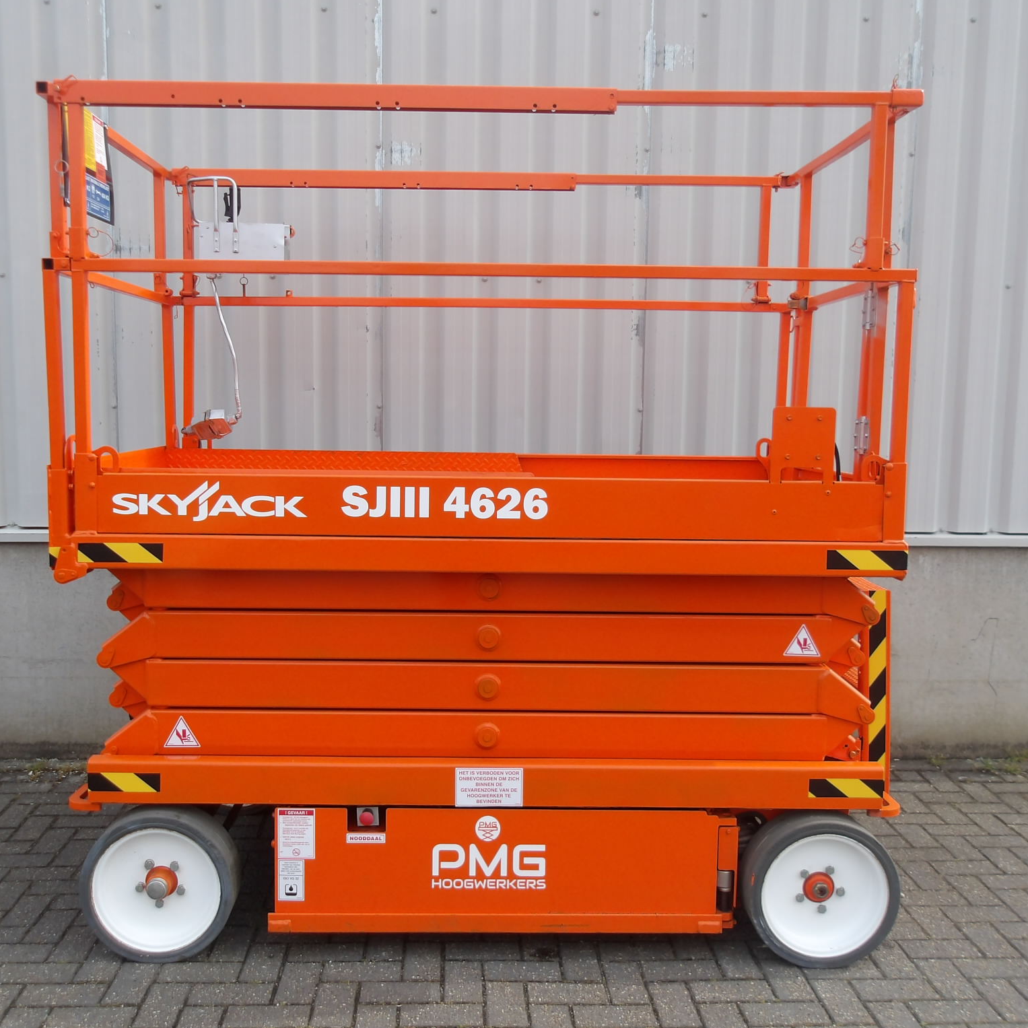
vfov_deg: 51.1
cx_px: 472
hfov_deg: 51.0
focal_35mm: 32
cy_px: 514
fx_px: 1075
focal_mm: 4.9
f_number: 3
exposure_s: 1/554
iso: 100
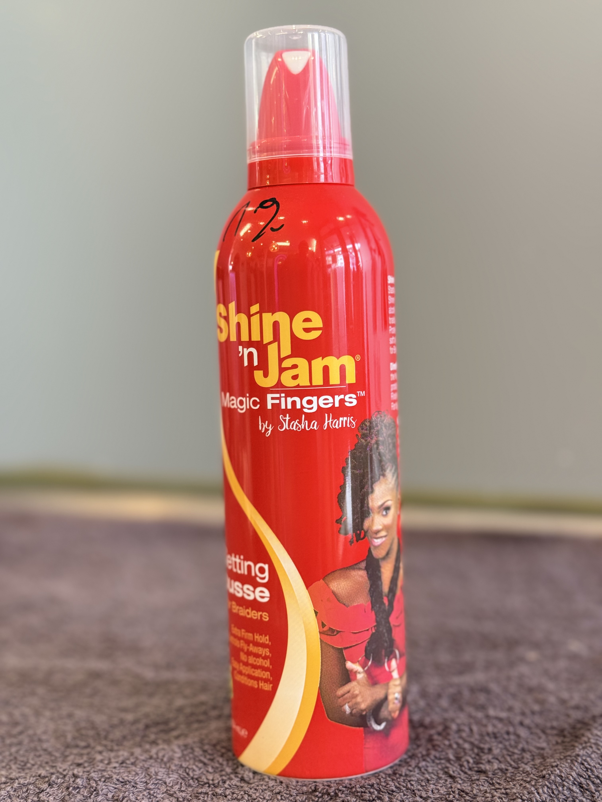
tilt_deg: -3.9
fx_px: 1113
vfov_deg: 39.7
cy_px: 401
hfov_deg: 30.3
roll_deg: +1.8
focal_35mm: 48
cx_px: 301
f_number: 1.78
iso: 160
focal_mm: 6.76
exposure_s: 1/100
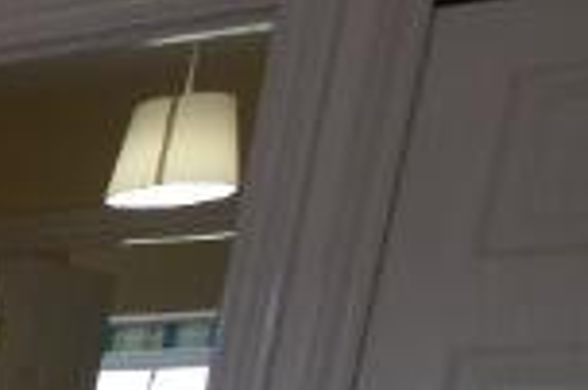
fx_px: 1648
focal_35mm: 101
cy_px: 1006
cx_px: -1137
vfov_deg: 10.9
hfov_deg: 11.7
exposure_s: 1/100
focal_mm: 10
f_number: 5
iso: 400
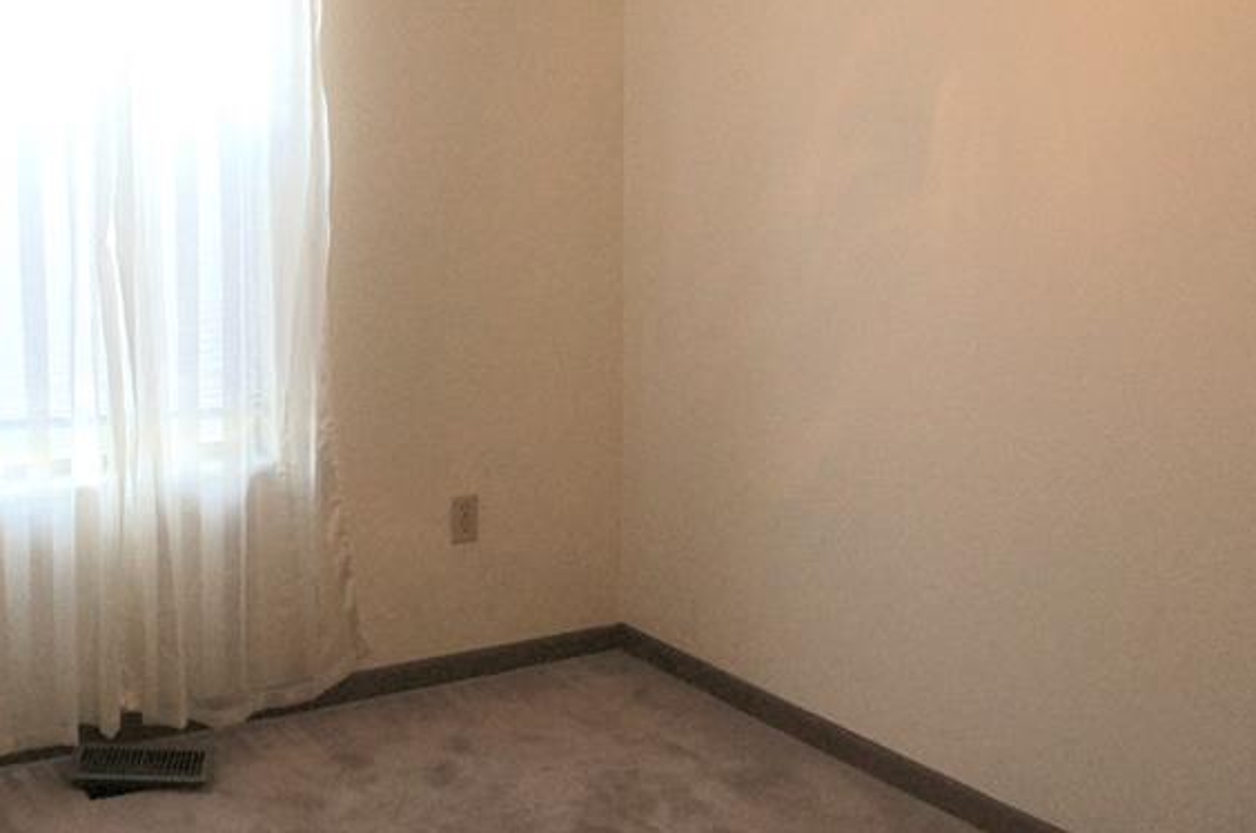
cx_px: 445
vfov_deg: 26.7
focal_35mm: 49
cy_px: 130
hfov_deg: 40.0
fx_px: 1707
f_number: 4
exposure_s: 1/160
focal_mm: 18
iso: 1600
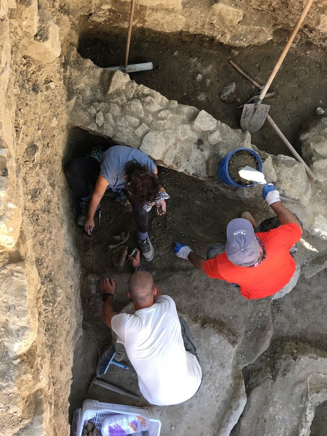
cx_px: 164
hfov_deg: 48.2
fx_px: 365
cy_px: 218
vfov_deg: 61.7
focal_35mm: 29
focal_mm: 4.15
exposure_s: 1/33
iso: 25
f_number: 2.2
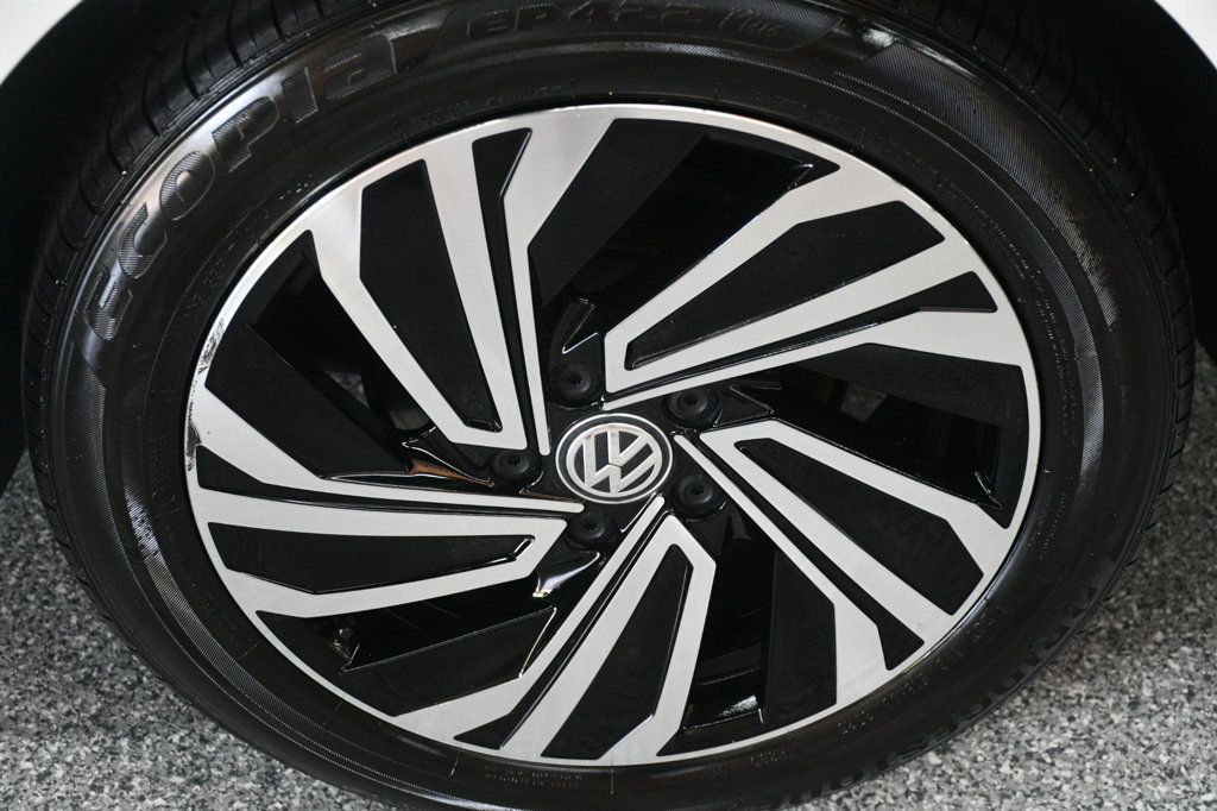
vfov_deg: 21.6
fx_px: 2129
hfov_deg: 31.9
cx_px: 608
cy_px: 406
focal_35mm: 63
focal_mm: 42
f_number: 4.5
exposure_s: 1/125
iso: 2000
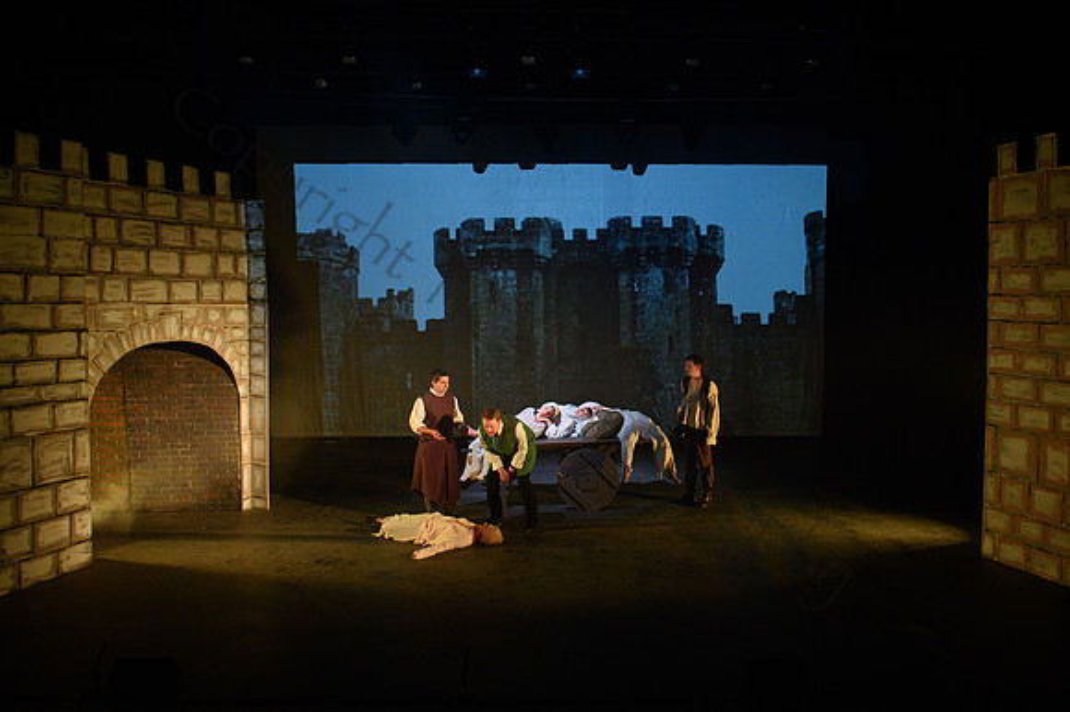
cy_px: 348
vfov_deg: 42.7
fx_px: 910
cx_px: 630
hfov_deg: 60.5
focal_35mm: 31
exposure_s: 1/60
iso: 1000
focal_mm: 24
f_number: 3.5
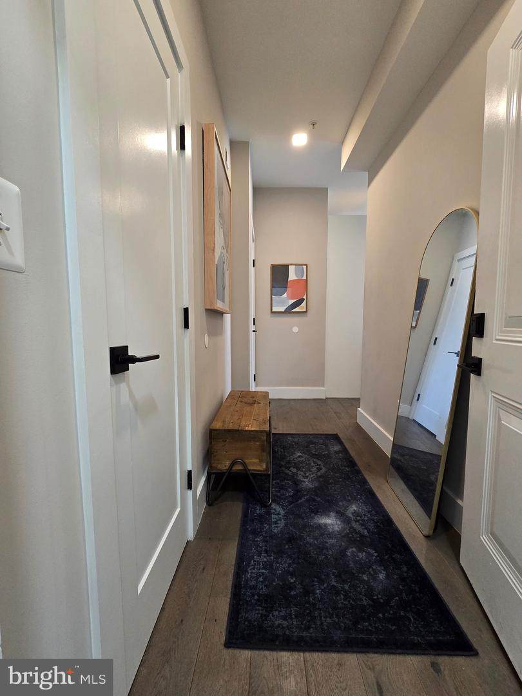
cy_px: 348
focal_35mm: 13
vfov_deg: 106.2
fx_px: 261
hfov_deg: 89.9
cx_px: 261
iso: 320
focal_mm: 2.2
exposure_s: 1/60
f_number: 2.2
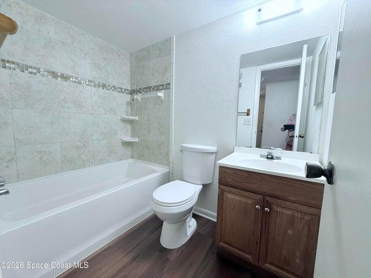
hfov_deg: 102.1
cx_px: 186
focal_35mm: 14
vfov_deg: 85.7
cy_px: 139
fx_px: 150
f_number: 2.2
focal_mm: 2.22
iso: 160
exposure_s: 1/120
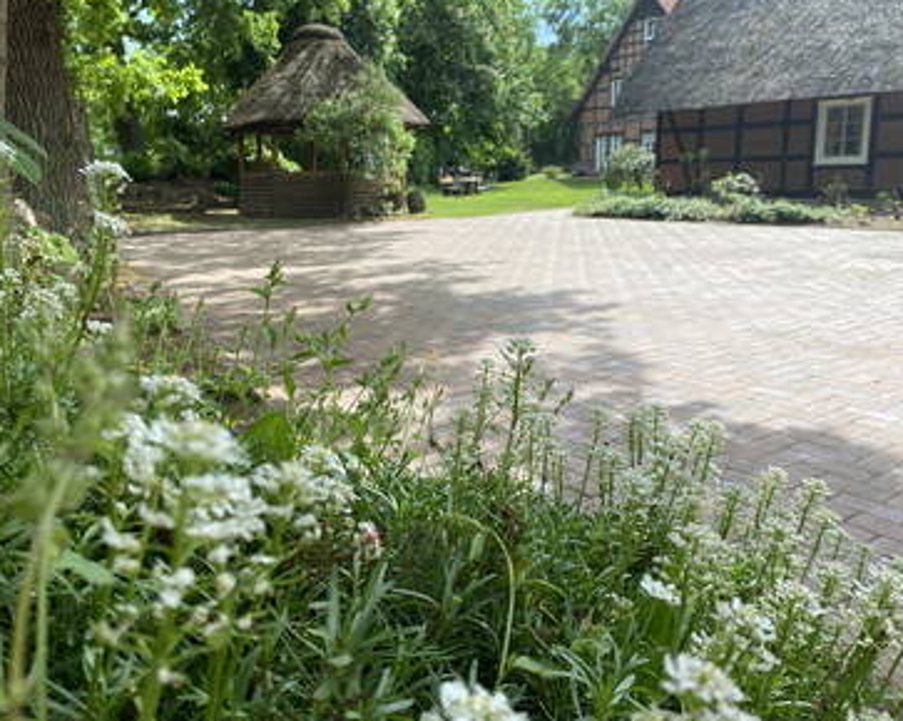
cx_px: 433
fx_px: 748
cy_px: 356
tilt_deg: -14.0
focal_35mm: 28
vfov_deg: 51.5
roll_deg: +3.0
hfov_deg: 62.2
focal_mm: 4.25
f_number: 1.8
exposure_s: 1/965
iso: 32
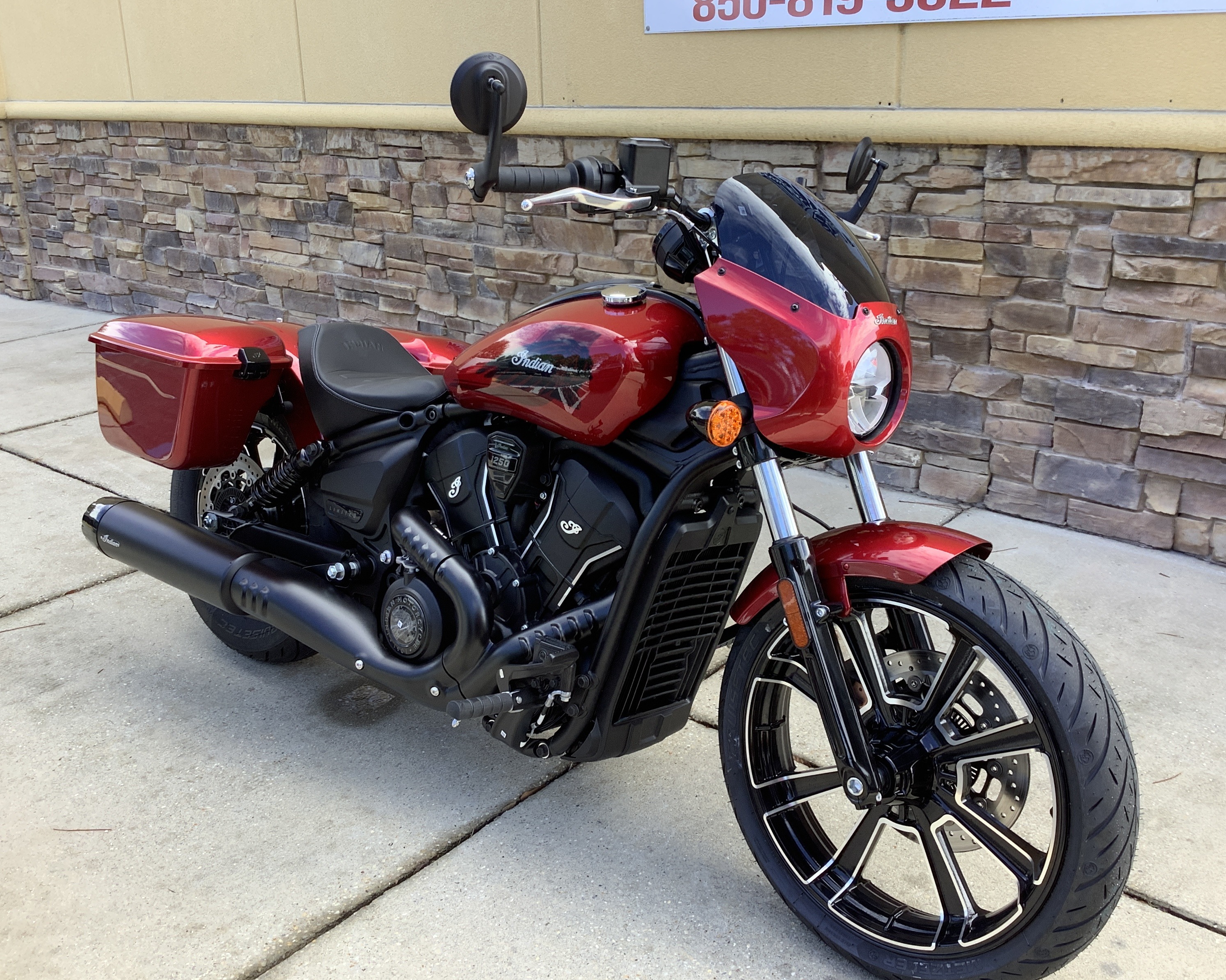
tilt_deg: -19.1
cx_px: 616
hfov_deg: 54.2
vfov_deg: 44.5
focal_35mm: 33
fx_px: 1197
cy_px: 485
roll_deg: +3.6
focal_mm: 3.3
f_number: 2.4
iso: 25
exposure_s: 1/120
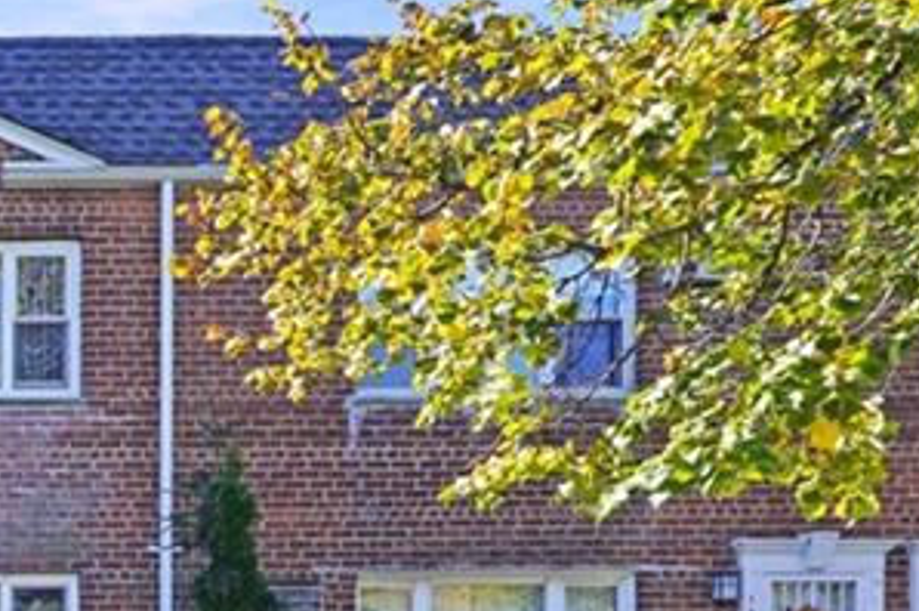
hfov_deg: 25.1
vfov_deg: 23.5
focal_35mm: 57
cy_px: 488
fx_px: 1446
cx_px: -521
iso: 100
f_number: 7.1
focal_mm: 11
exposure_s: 1/100
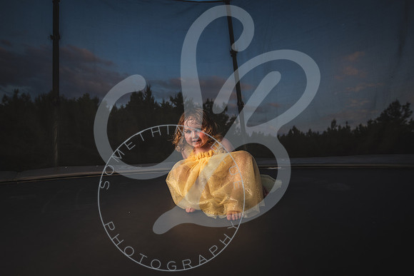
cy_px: 138
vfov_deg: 67.4
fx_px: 207
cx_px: 207
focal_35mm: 18
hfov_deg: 90.0
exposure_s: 1/800
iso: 100
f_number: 2.8
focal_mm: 18
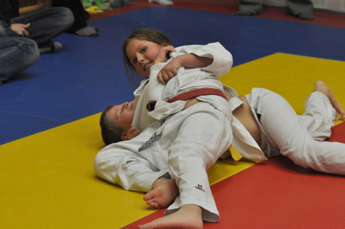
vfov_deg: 11.7
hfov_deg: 17.5
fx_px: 1120
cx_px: 172
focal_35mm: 117
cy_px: 114
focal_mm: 78
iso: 1600
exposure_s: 1/250
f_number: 4
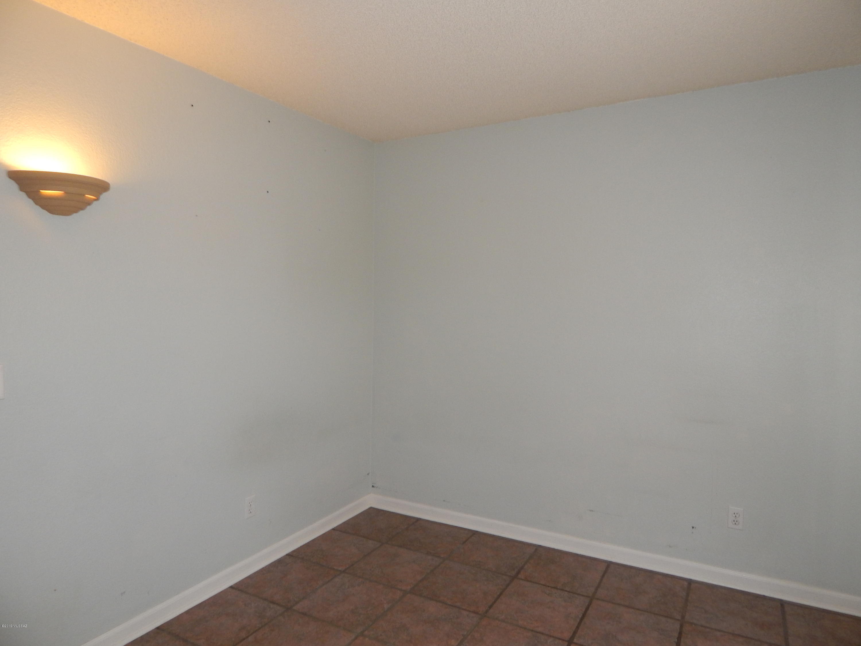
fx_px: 572
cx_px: 430
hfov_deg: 73.9
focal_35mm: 23
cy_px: 323
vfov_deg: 58.9
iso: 200
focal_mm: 4
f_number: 3
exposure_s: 1/30
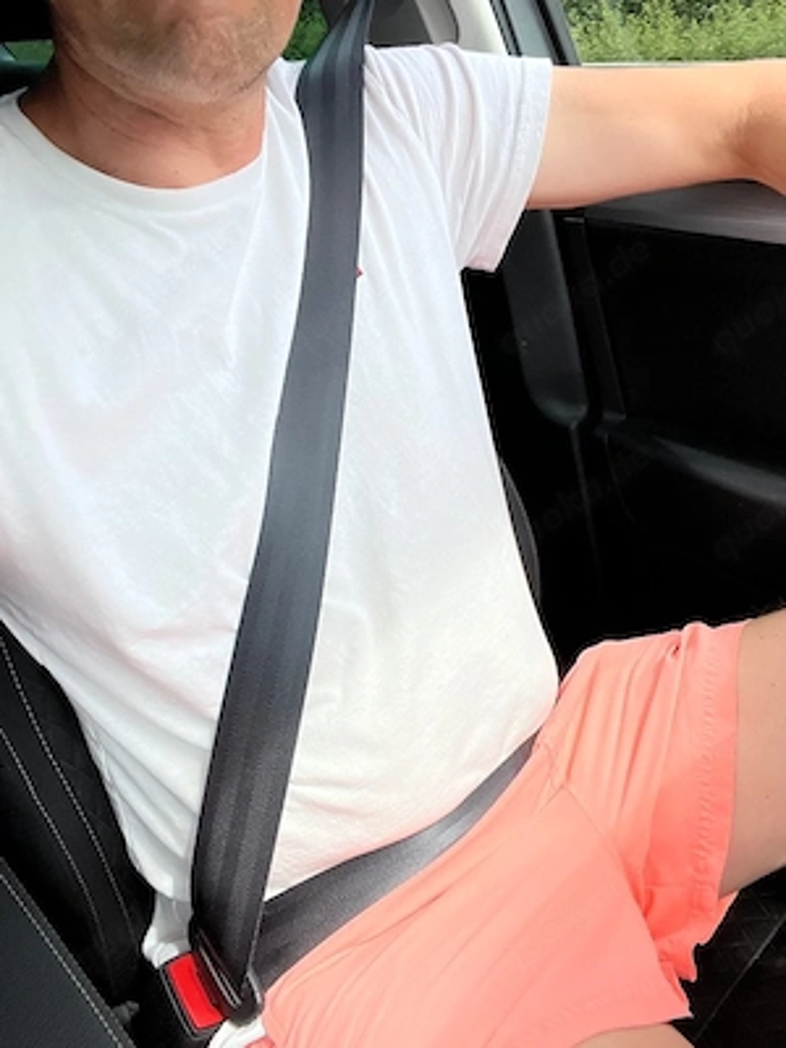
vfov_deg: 60.0
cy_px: 524
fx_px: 908
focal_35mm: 30
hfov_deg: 46.8
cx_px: 393
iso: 32
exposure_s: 1/885
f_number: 2.2
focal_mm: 2.71
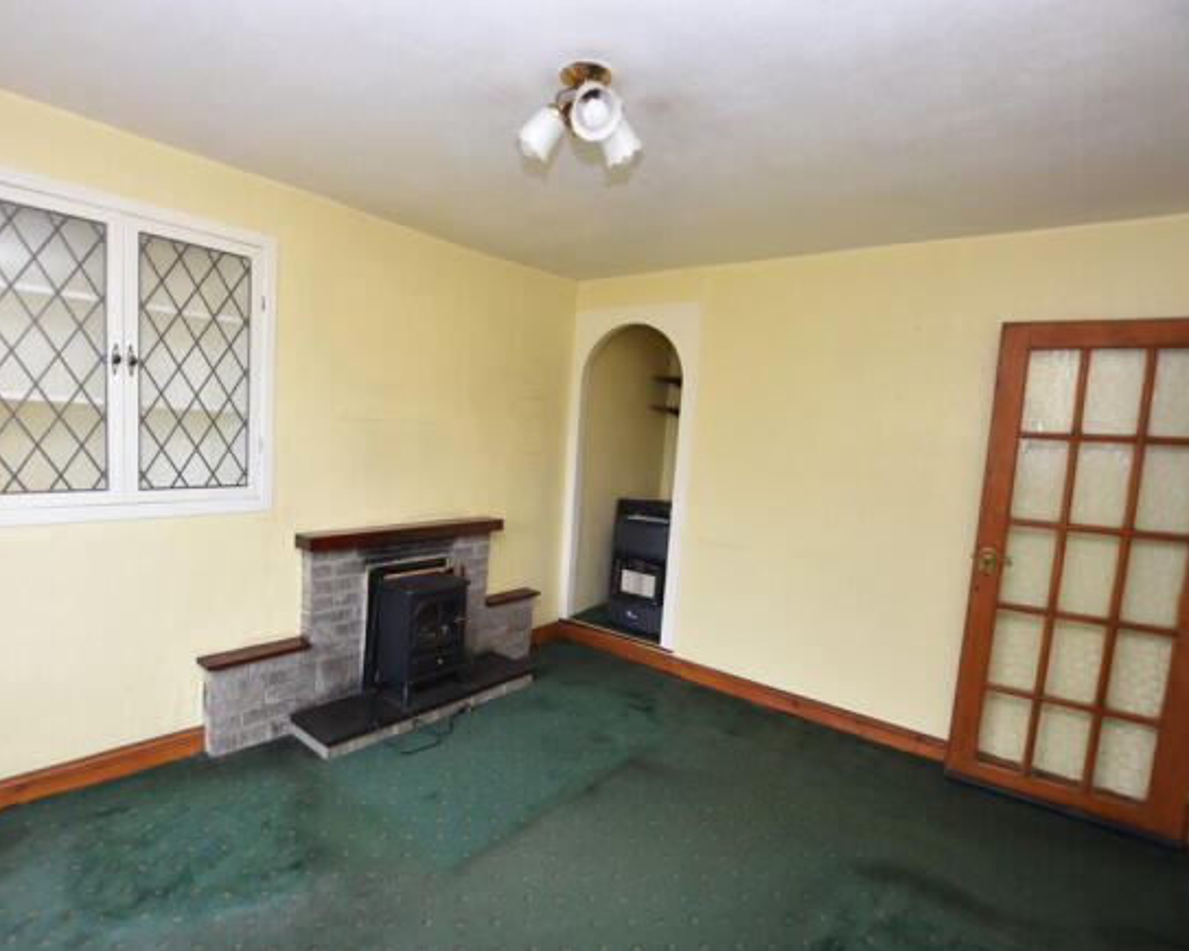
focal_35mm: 17
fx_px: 598
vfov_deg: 76.9
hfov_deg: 89.2
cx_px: 522
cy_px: 477
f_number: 4
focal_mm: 10
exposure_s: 1/60
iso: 320
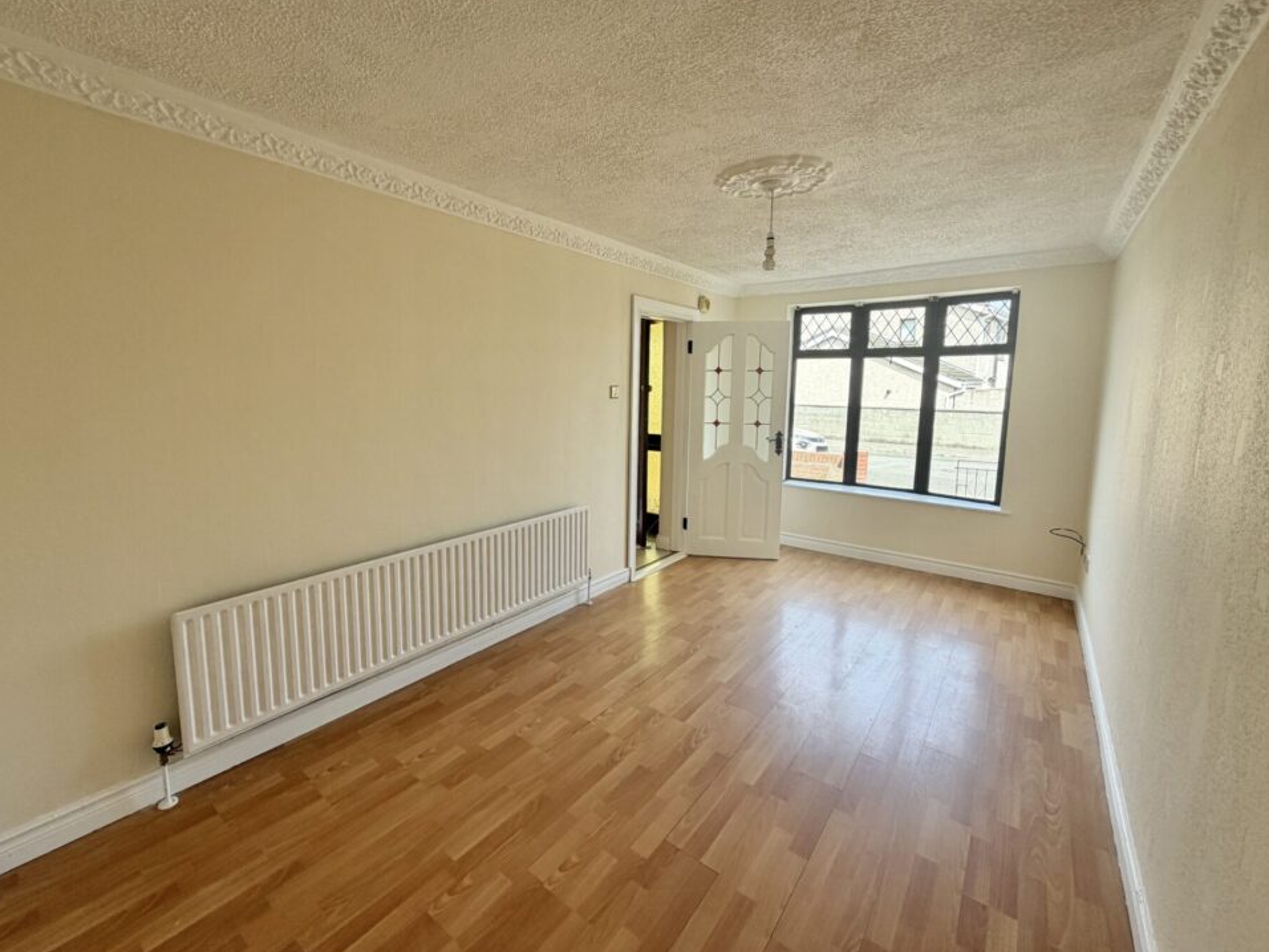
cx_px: 597
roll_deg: -0.4
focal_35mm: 15
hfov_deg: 98.1
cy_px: 450
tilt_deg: -7.6
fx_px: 550
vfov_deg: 81.7
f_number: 2.2
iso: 64
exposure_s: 1/121
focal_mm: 2.22
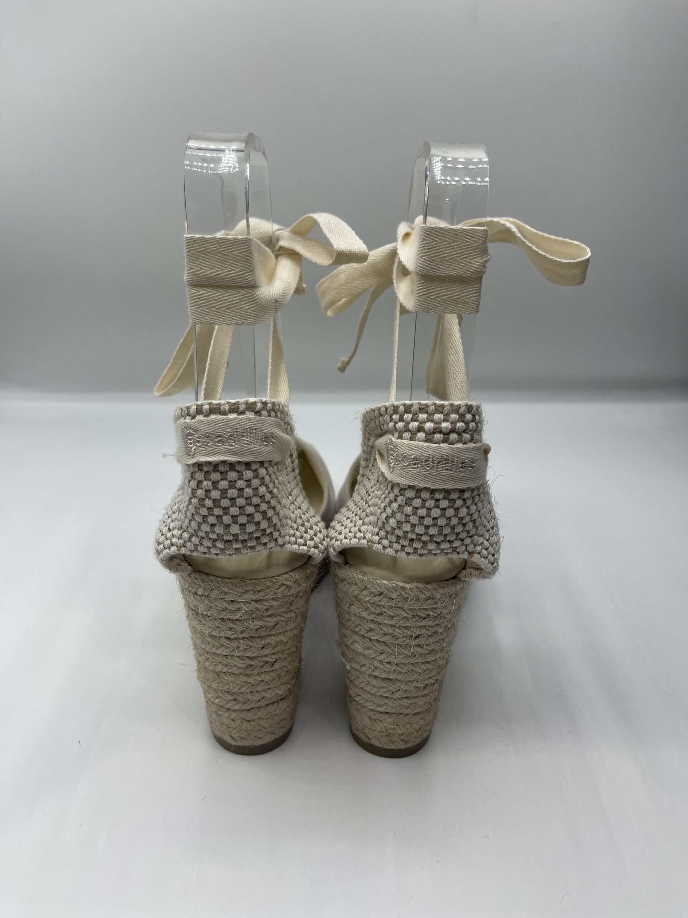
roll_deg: -0.4
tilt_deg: -29.0
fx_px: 663
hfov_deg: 54.9
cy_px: 459
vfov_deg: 69.4
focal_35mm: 25
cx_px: 344
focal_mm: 5.1
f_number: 1.6
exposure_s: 1/1087
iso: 32
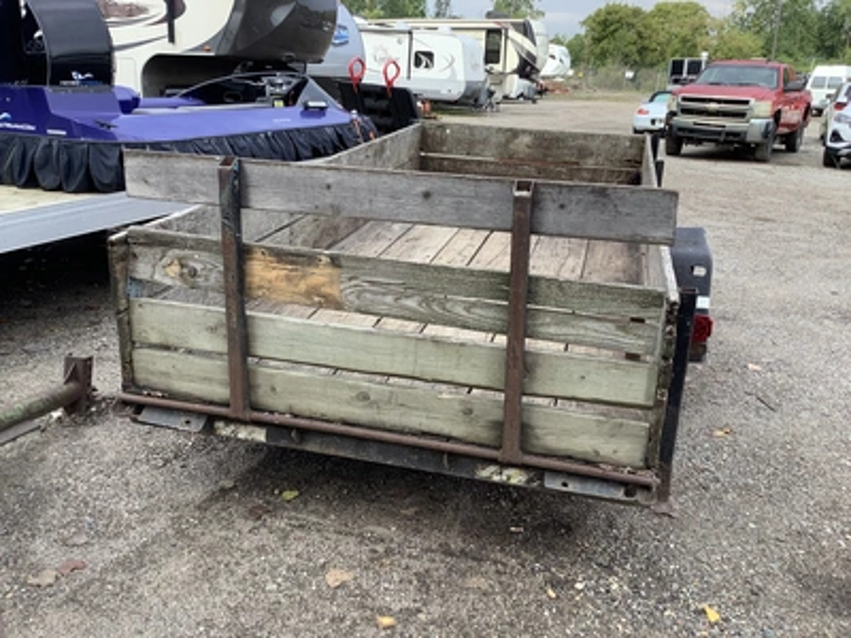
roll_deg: -1.7
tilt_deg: -18.2
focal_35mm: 31
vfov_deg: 45.4
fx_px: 762
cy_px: 319
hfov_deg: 58.4
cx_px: 426
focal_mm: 3.3
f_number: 2.4
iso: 64
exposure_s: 1/120
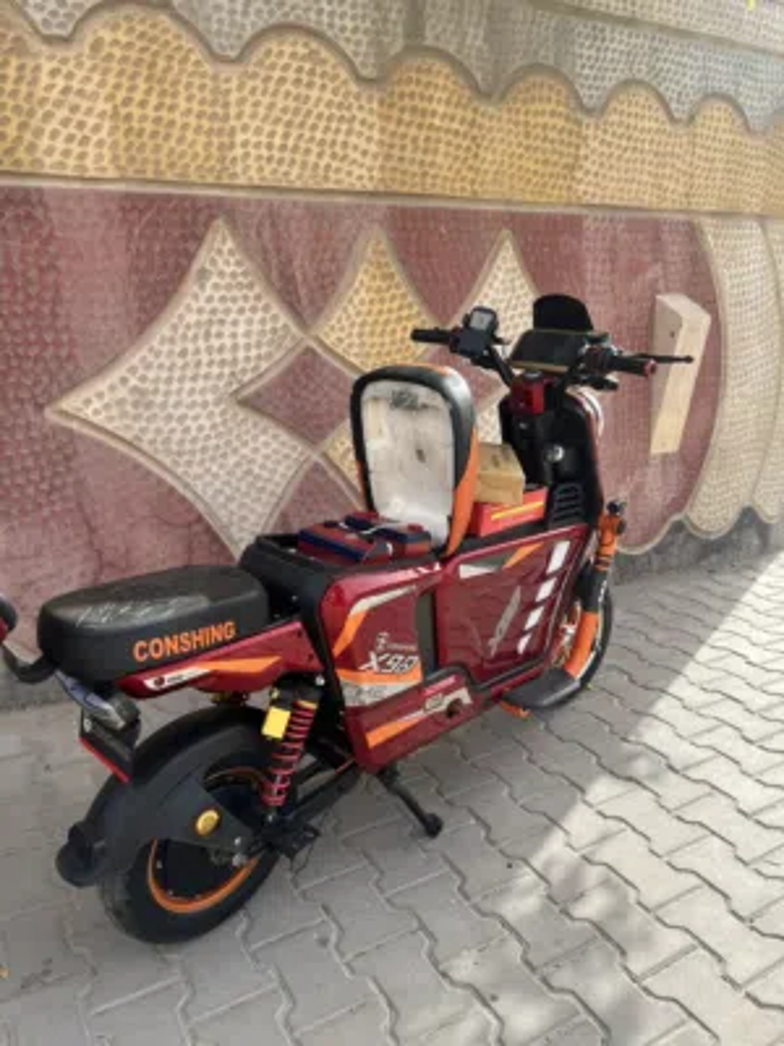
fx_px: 785
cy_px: 523
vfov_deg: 67.3
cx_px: 392
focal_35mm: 26
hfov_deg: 53.1
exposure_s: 1/1183
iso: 50
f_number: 1.5
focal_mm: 5.7
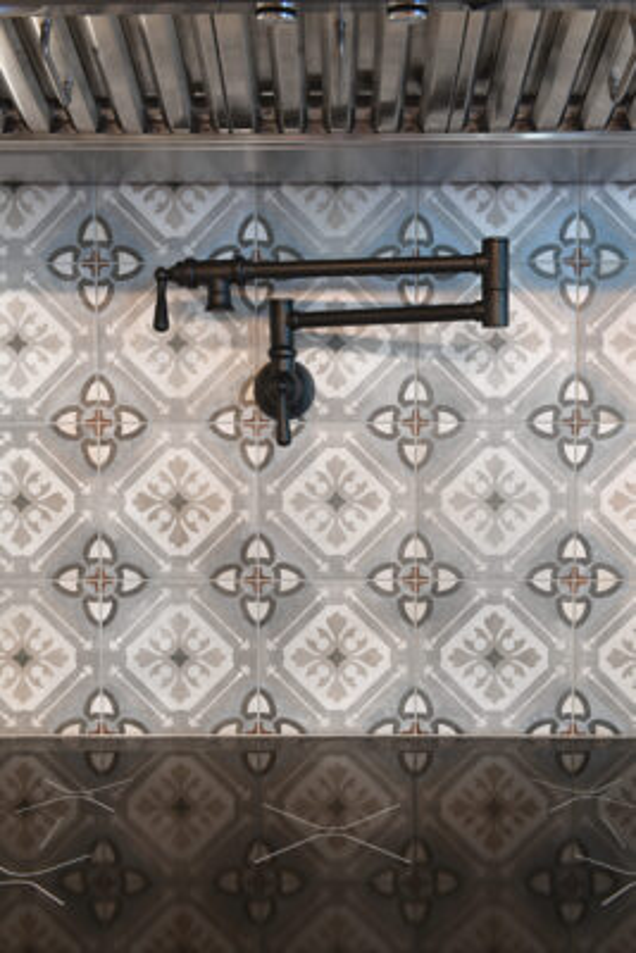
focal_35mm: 36
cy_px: 476
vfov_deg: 53.1
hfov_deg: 36.9
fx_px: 953
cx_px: 318
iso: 160
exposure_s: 2.5
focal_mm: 36
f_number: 16
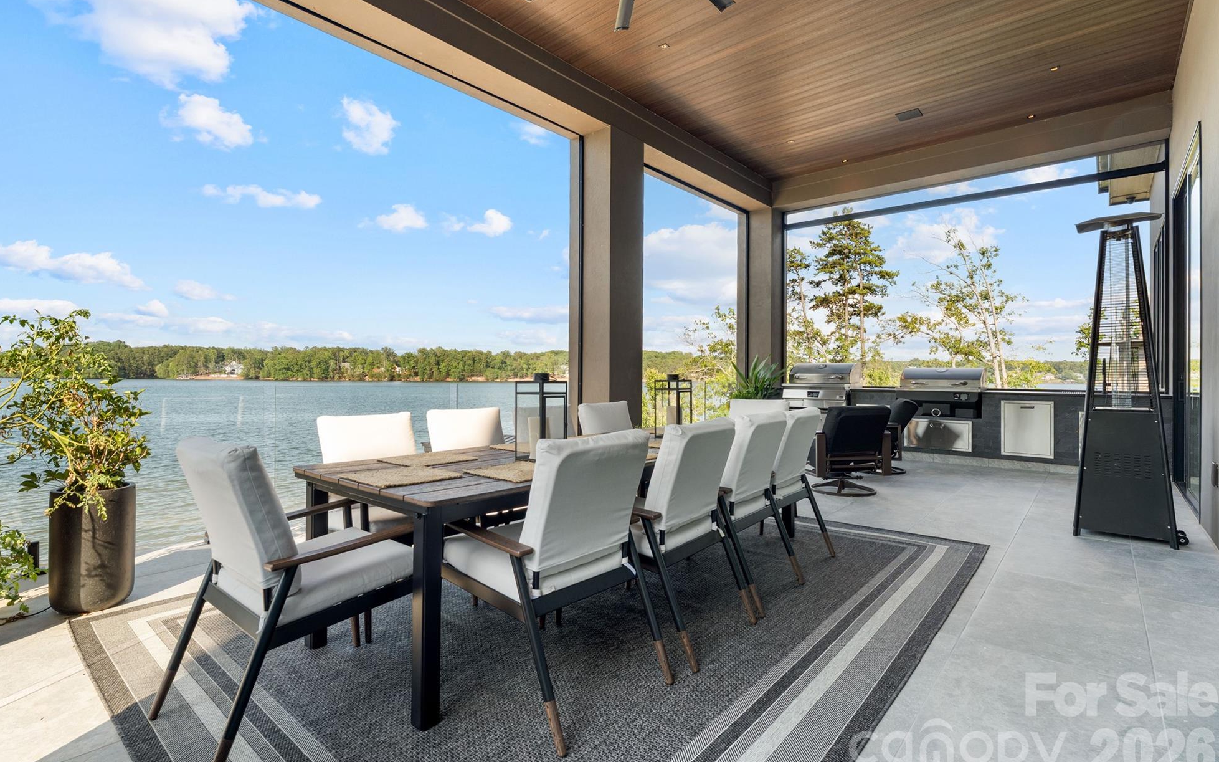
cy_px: 370
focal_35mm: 17
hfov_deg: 94.8
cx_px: 586
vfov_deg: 68.4
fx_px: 560
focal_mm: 15.8
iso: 160
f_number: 9
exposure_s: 1/25
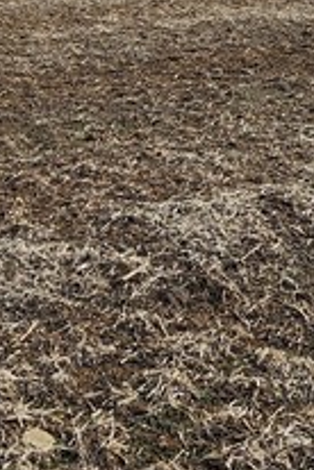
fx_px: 877
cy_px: -68
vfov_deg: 27.1
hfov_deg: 20.3
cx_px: 137
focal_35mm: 67
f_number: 2.2
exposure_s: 1/3409
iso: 50
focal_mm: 2.2
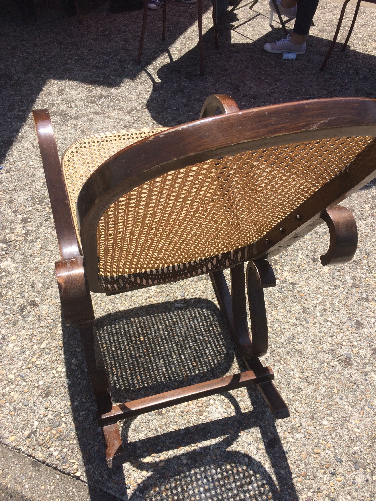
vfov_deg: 61.7
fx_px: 420
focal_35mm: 29
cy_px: 250
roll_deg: -3.2
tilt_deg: -43.7
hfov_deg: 48.2
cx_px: 188
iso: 32
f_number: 2.2
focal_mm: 4.15
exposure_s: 1/1580
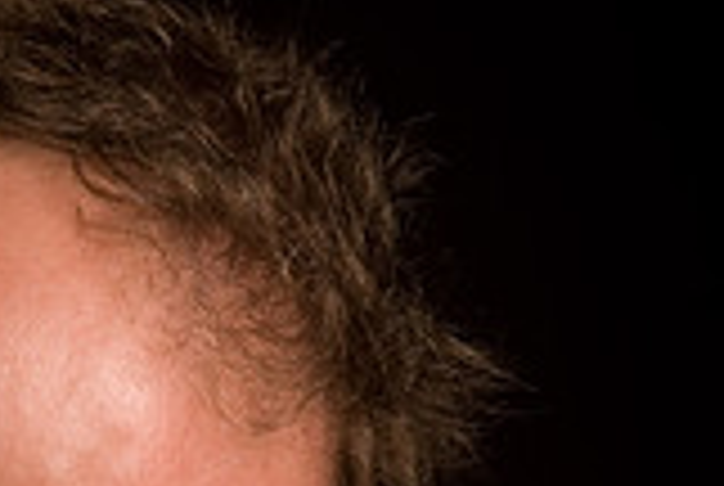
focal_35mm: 731
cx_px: -22
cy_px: 688
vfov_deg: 1.9
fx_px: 14724
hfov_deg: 2.8
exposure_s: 1/60
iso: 100
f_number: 16
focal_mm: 135
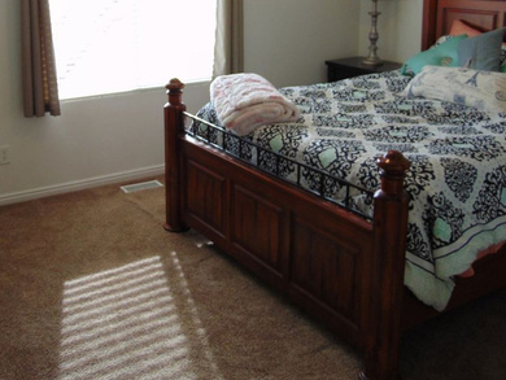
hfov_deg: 45.3
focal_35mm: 41
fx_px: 600
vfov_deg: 34.1
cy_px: 75
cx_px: 187
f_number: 3
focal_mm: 4.5
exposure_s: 1/60
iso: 80
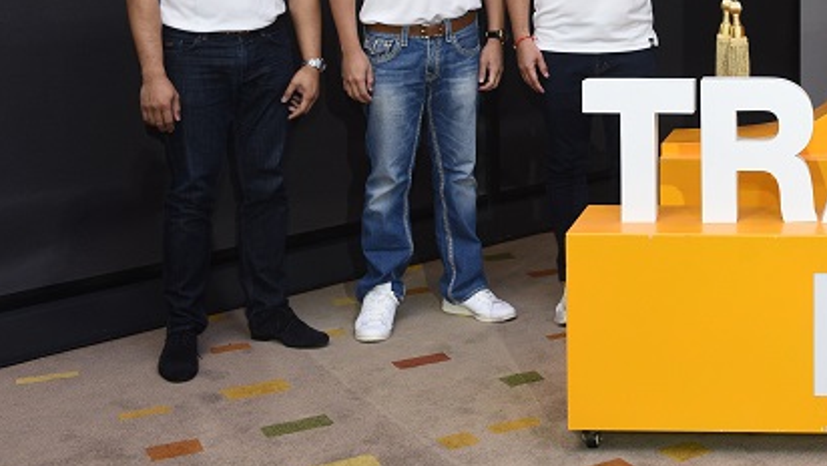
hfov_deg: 33.3
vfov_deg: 19.6
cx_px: 765
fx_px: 1294
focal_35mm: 59
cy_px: -35
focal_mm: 29
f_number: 5
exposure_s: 1/160
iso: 1000
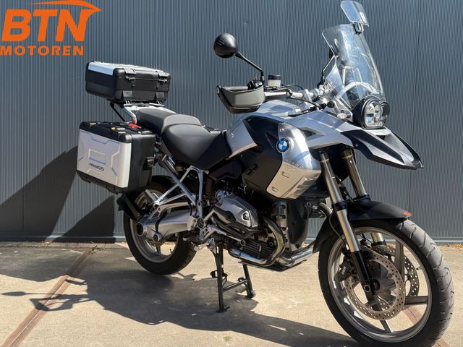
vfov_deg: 56.8
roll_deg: -1.8
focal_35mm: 24
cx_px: 232
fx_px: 321
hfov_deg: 71.6
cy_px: 174
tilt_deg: -4.1
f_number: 1.78
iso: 80
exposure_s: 1/1770
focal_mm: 6.76
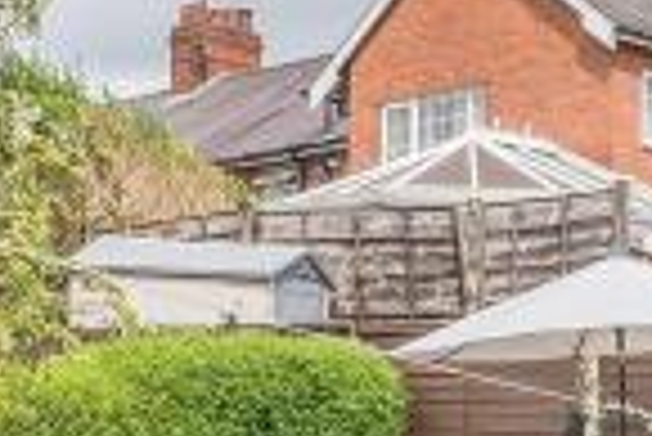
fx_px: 2049
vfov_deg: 11.8
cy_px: 564
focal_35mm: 113
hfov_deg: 17.9
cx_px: 535
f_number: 8
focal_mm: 16
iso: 100
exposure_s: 1/250
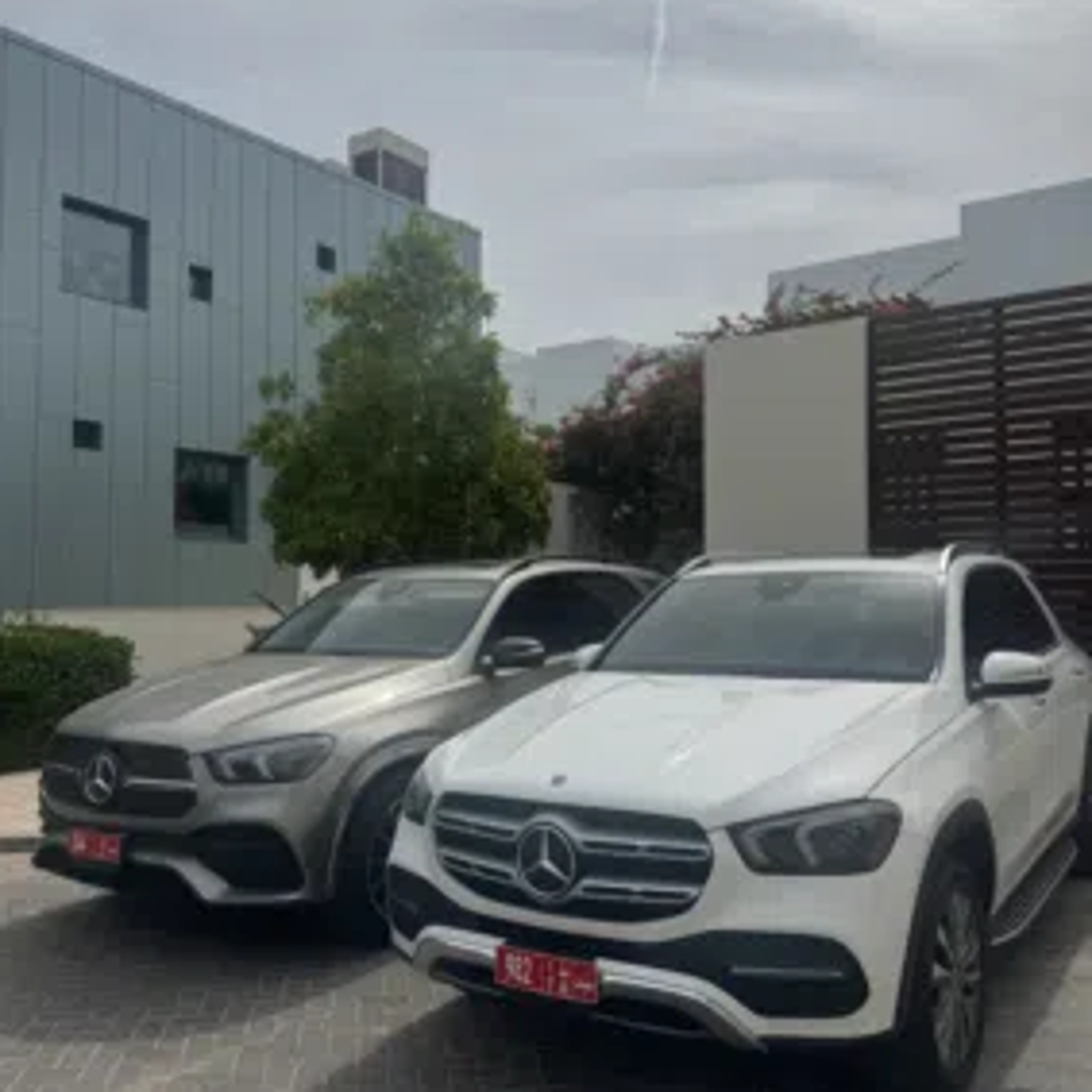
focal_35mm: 30
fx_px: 1071
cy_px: 544
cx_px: 560
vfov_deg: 54.0
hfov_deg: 54.0
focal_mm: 6.76
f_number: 1.78
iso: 80
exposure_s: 1/12346
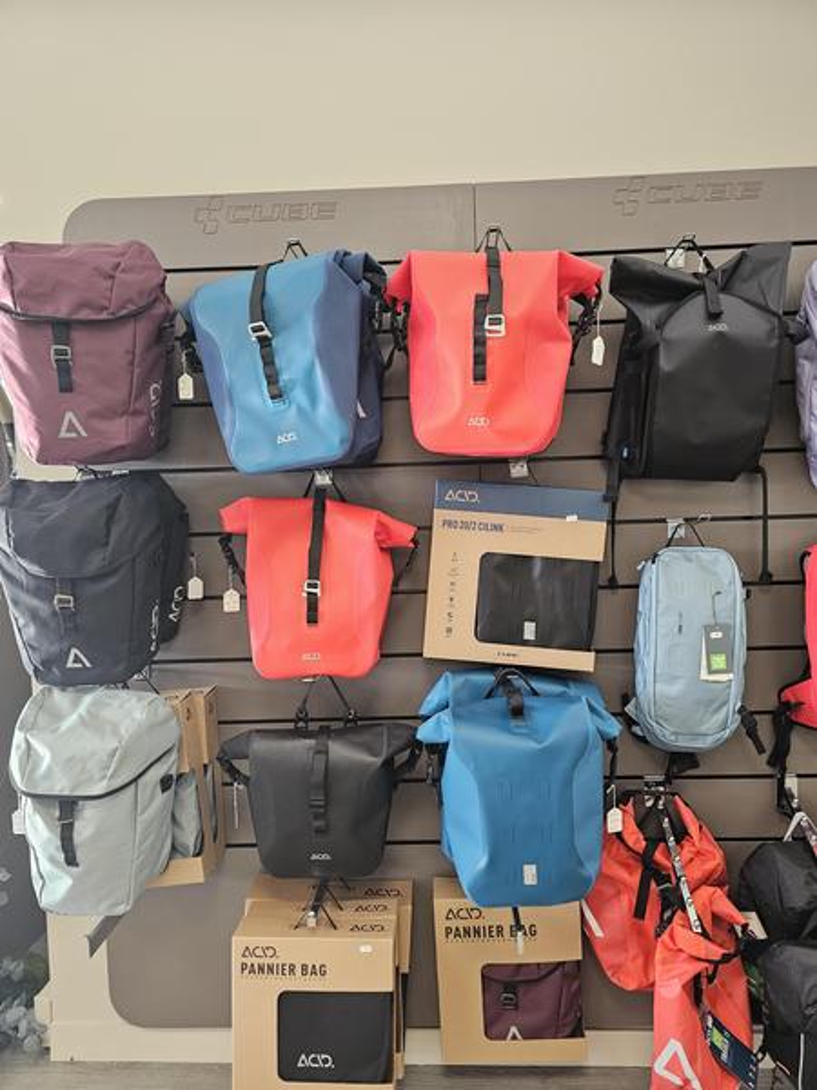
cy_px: 545
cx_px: 408
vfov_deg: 73.9
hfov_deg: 58.9
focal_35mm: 23
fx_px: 724
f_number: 1.7
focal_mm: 6.3
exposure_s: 1/100
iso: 320
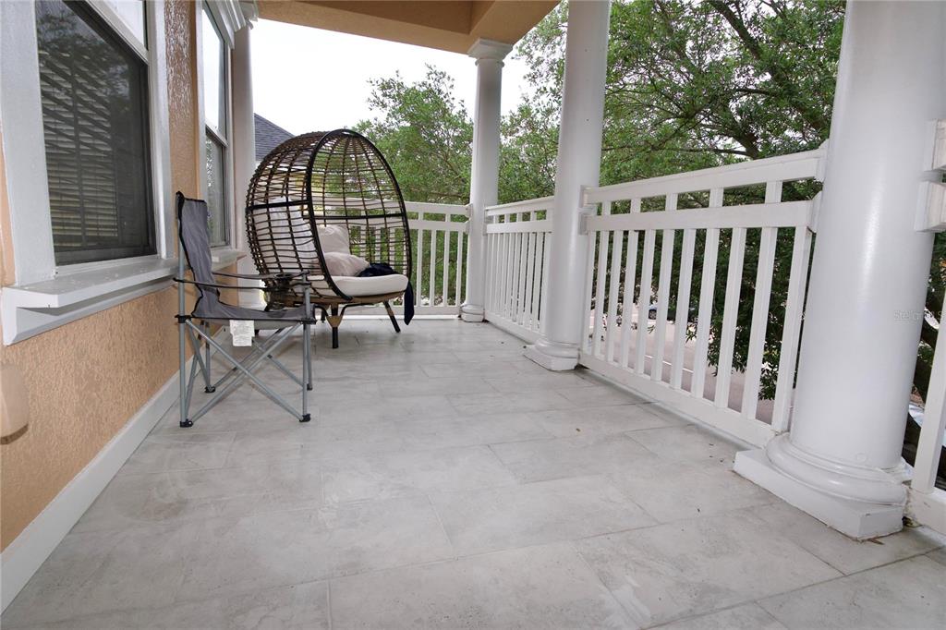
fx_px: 394
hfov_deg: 100.4
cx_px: 473
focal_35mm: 15
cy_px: 315
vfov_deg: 77.3
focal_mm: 10
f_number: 4
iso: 800
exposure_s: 1/160
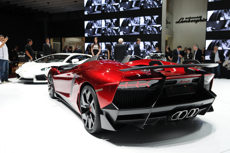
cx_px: 115
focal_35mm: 33
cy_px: 76
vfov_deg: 39.9
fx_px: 211
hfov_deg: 57.3
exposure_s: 1/180
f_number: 6.7
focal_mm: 22
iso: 400
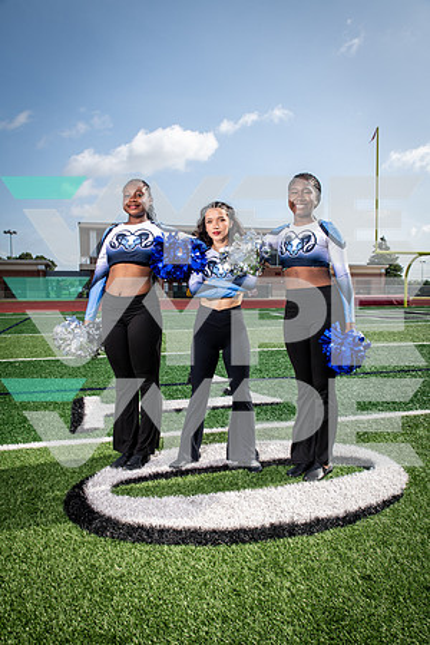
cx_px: 215
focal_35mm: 26
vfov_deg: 69.4
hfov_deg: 49.6
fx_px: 466
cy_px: 322
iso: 125
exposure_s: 1/400
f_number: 7.1
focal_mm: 26
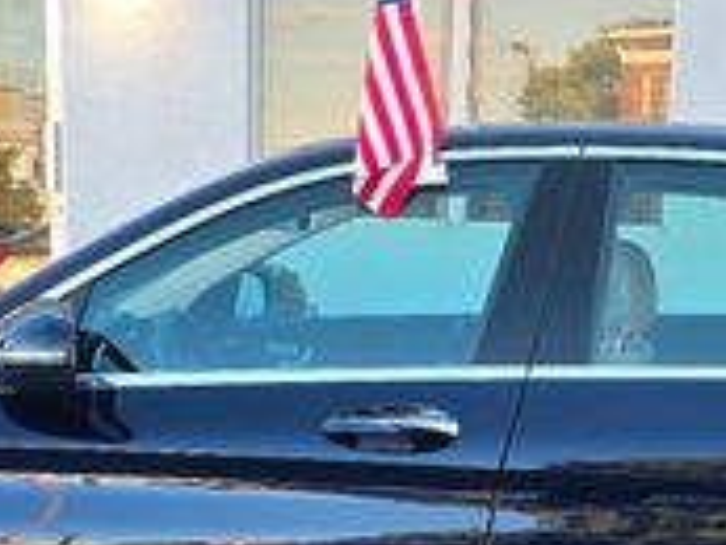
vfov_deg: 16.6
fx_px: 1784
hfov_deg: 23.0
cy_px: 662
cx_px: 428
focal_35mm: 85
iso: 25
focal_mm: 6.3
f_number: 1.7
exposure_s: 1/120
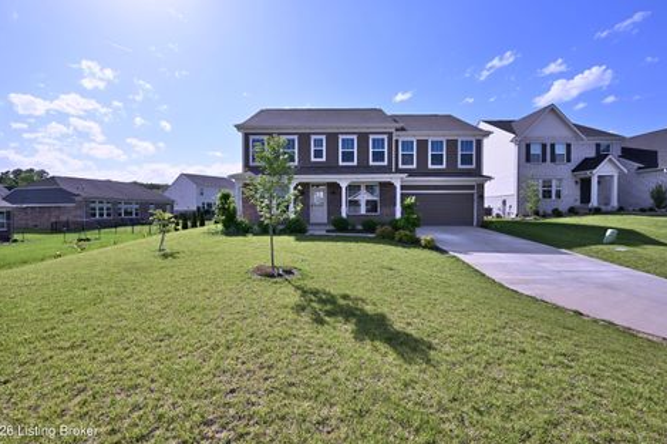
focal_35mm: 16
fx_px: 296
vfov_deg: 73.6
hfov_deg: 96.8
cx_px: 329
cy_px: 214
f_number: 6.3
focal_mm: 15
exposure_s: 1/1600
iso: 400
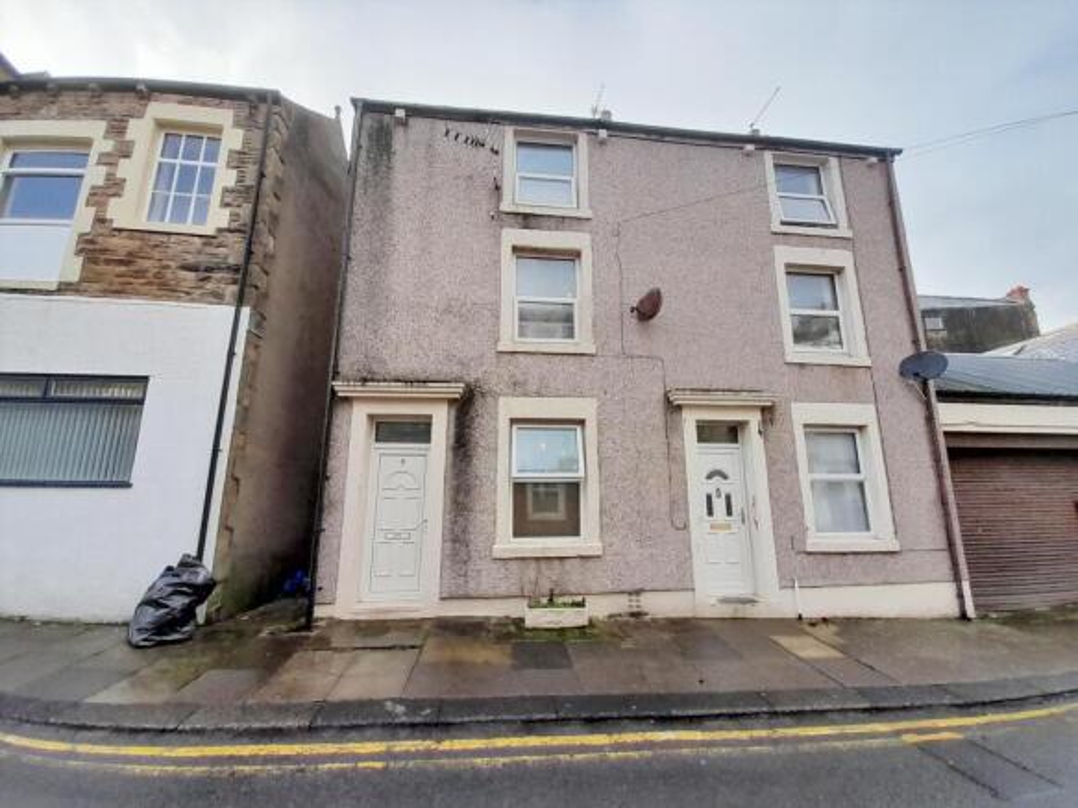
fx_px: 405
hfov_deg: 106.2
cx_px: 539
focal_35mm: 13
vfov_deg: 89.9
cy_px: 404
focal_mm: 1.13
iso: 40
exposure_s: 1/456
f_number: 2.2
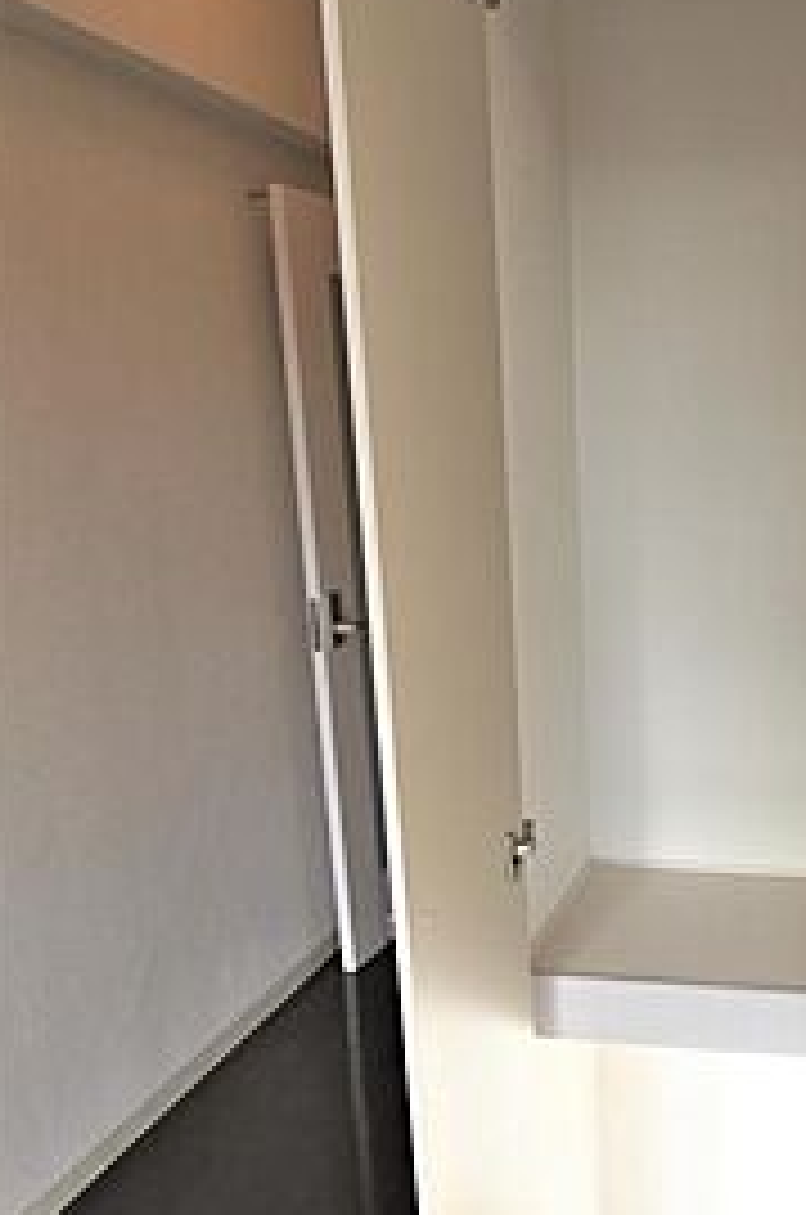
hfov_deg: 38.7
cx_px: 696
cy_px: 724
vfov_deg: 58.4
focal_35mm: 32
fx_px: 1079
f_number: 5.6
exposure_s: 1/60
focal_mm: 12
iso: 100
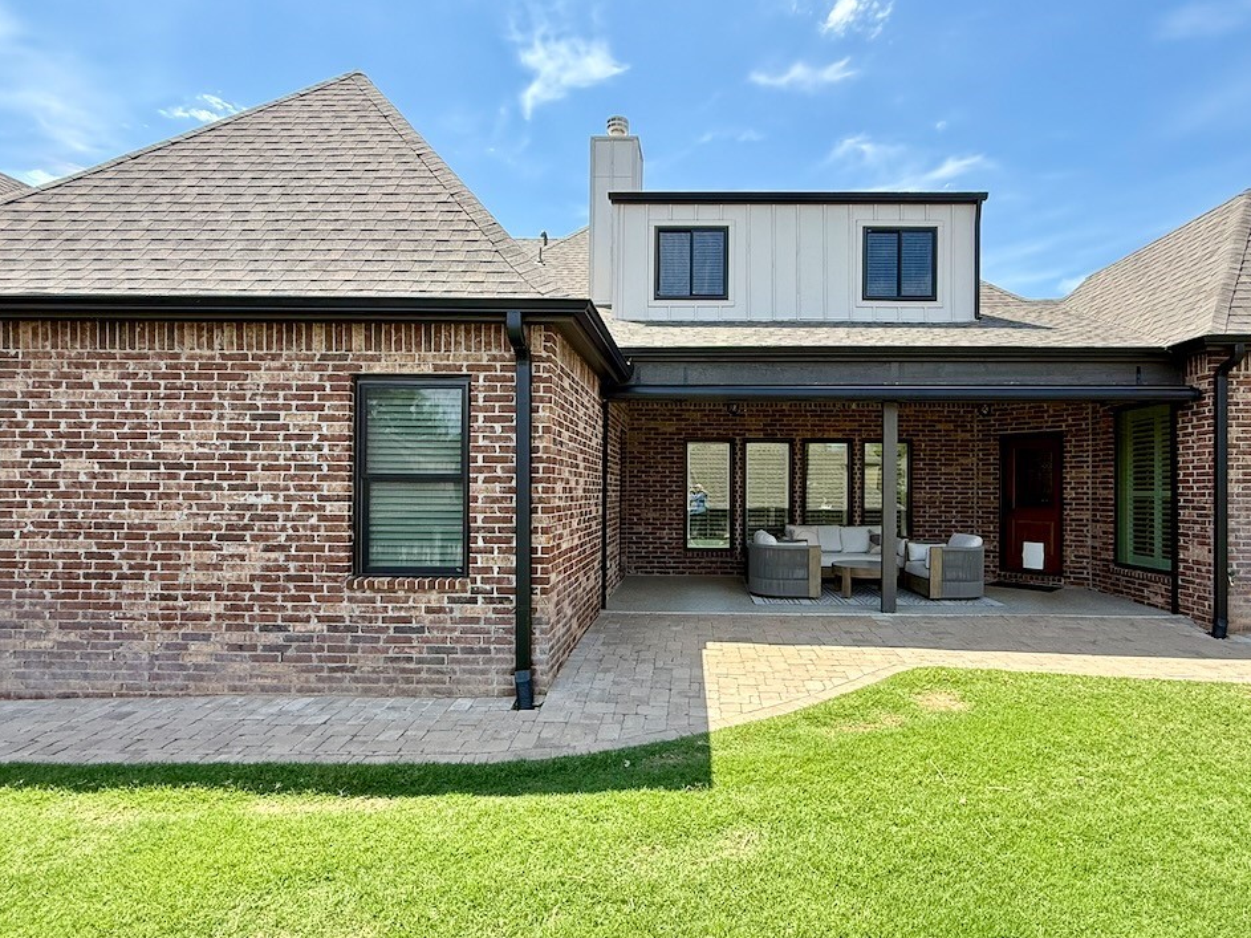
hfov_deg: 84.4
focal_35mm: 19
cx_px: 691
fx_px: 687
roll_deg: +0.0
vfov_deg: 68.7
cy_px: 480
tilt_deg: +0.6
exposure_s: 1/448
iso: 64
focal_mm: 2.22
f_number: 2.2
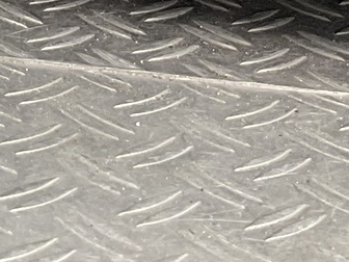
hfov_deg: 10.8
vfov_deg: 7.6
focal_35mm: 174
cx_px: -219
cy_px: -490
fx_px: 1754
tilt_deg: -7.1
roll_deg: -2.1
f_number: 1.8
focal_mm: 3
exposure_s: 1/100
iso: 25
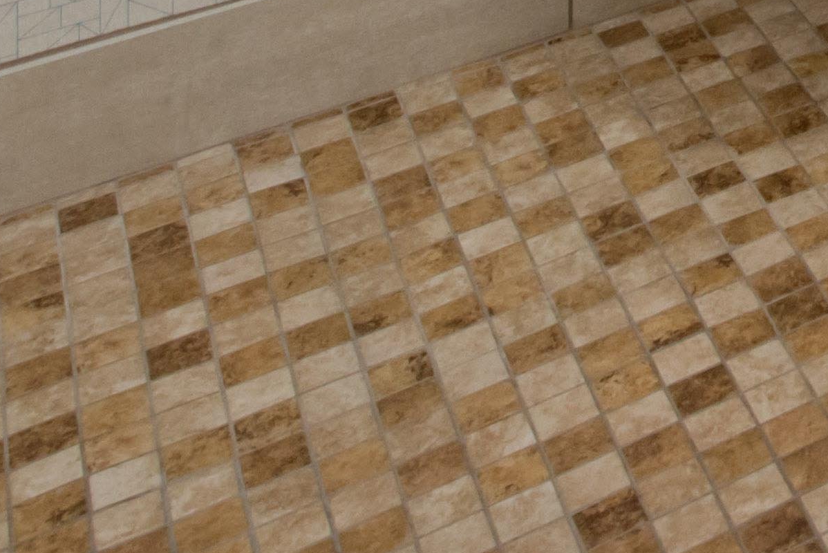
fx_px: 1979
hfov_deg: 17.9
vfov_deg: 10.9
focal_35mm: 86
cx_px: 1572
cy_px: -1086
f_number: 11
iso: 400
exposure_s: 1/5
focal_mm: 14
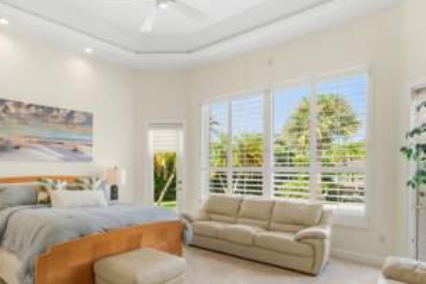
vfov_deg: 56.7
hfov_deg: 76.2
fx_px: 260
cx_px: 142
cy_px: 171
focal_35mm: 22
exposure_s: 1/20
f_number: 9
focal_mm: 14
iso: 250
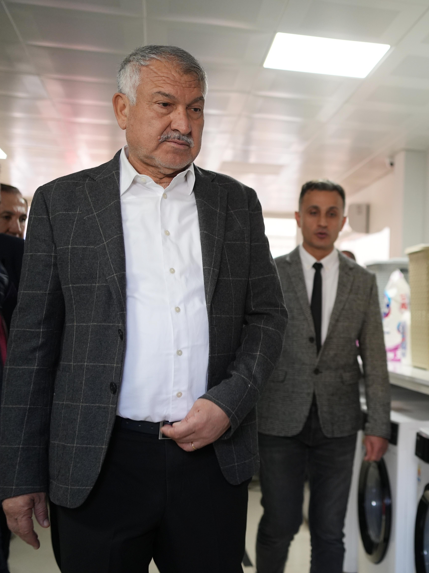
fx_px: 843
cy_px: 287
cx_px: 403
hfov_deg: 27.3
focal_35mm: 51
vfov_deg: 37.5
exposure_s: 1/125
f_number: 2.8
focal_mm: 35
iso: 1000
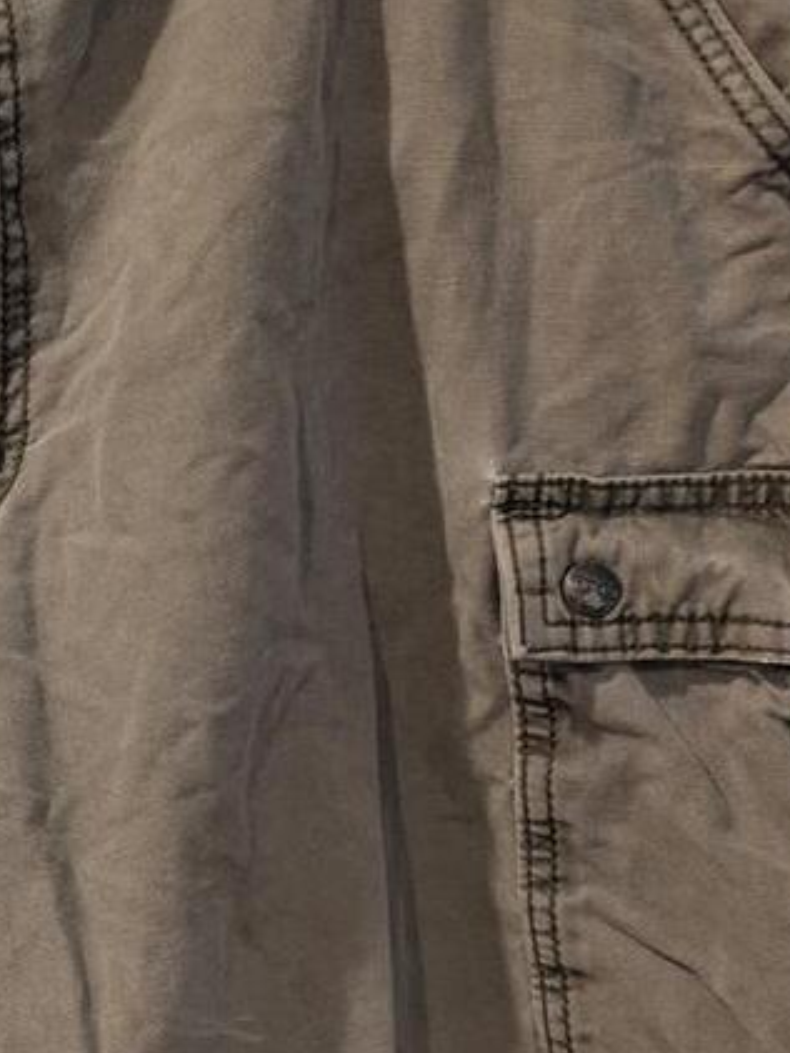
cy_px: 723
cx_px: -122
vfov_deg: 24.6
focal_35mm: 79
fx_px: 2403
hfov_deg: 17.9
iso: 278
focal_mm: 5.43
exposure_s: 1/24
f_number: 1.89
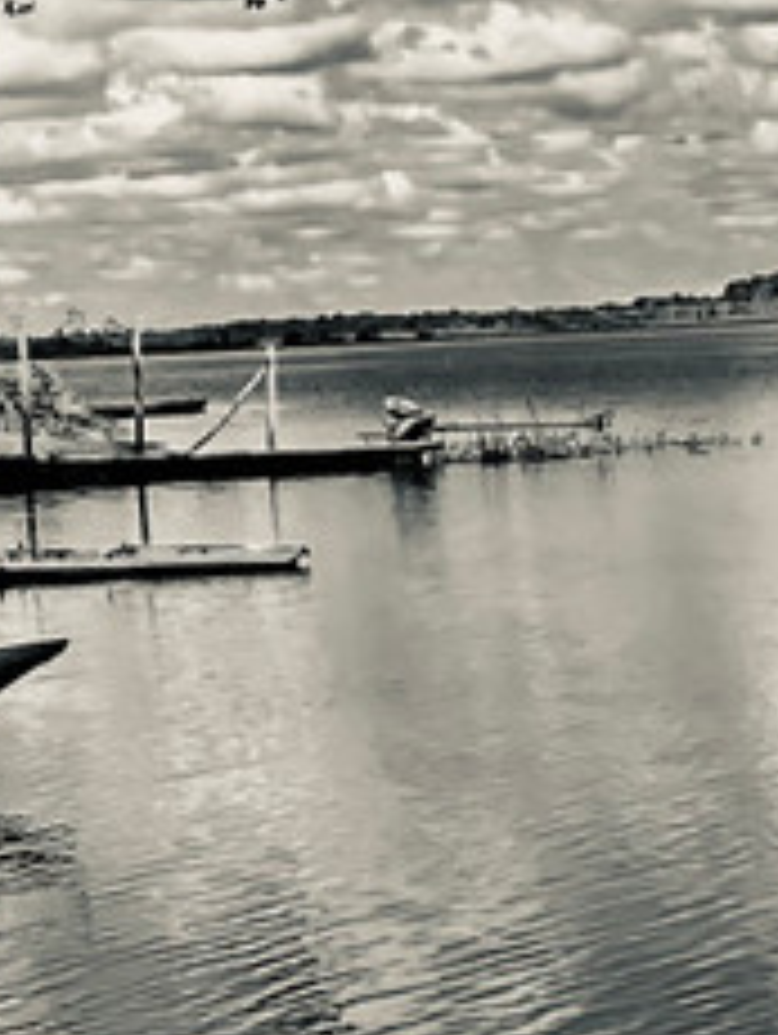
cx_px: 367
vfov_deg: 15.3
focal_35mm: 113
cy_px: -756
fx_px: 3380
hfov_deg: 13.1
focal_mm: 4.2
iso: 32
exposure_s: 1/3205
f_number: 1.6
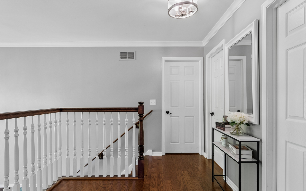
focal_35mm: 19
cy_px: 104
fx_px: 158
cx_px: 157
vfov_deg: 62.1
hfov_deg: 88.0
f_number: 8
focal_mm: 12
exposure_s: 1/13
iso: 250
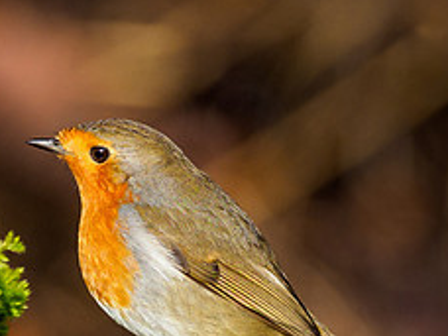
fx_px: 29792
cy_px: 140
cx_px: 350
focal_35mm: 2302
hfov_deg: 0.9
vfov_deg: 0.6
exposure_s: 1/640
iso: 250
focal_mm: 300
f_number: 4.5
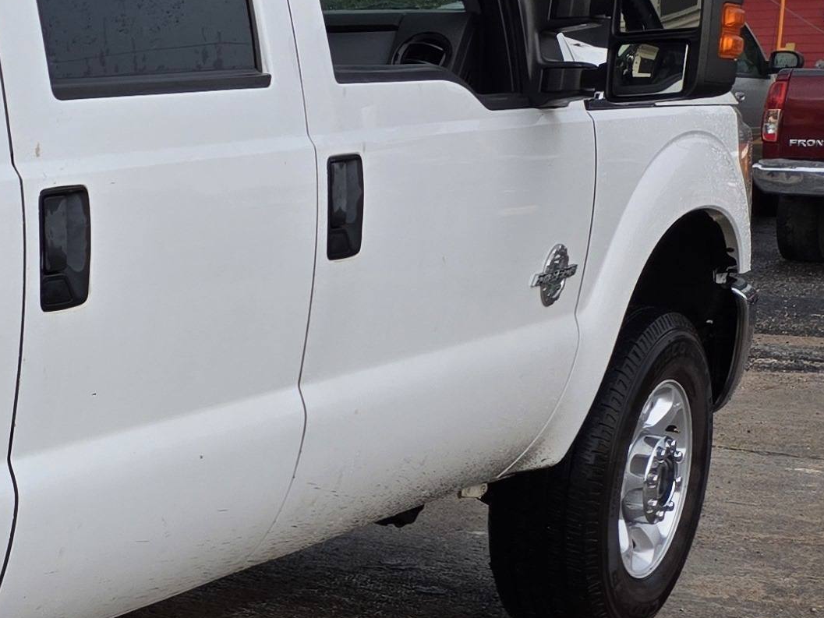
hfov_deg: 17.7
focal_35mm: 87
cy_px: 536
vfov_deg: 16.8
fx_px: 2071
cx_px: -693
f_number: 1.8
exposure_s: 1/253
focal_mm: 5.4
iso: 25
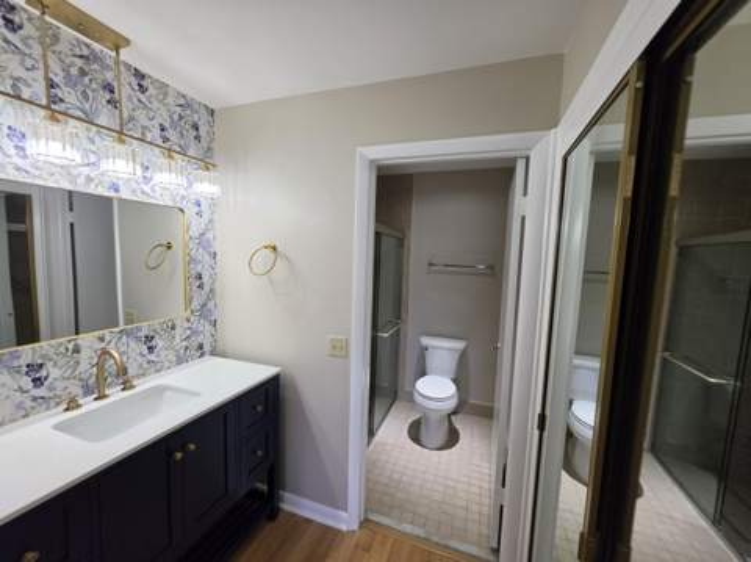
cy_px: 281
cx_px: 376
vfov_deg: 89.8
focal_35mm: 13
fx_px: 282
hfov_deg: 106.2
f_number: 1.9
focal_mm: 2.2
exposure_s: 1/120
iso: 64
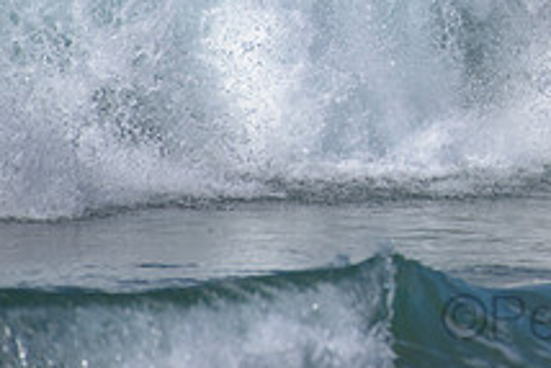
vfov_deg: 1.0
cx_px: 641
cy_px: -109
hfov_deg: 1.5
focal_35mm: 1352
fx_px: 20706
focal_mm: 500
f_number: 5.6
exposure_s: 1/2000
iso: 110
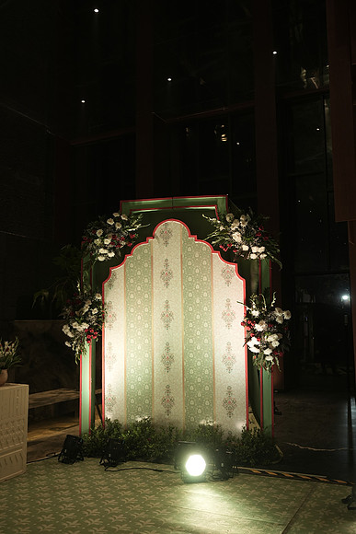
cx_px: 178
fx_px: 519
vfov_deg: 54.4
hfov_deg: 37.9
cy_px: 267
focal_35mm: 35
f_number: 2.8
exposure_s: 1/320
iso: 500
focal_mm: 35
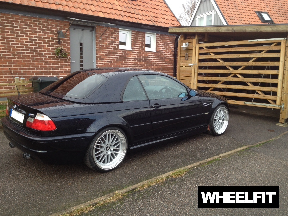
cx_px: 144
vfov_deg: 40.7
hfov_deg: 52.6
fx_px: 291
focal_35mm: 35
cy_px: 108
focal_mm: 4.28
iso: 50
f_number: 2.4
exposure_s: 1/132
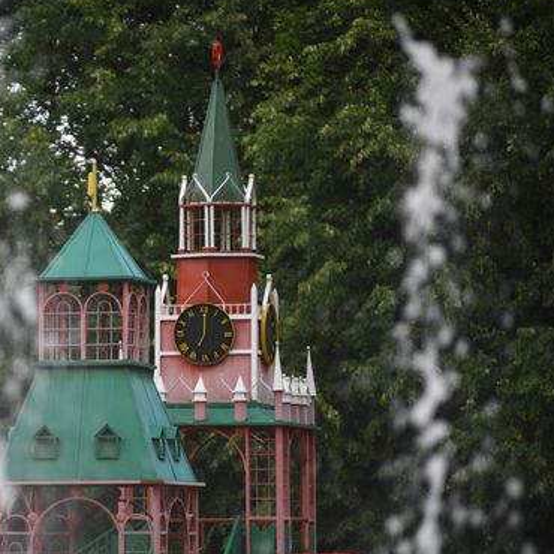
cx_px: 55
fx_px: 5812
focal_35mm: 321
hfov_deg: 5.4
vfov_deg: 5.5
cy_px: 331
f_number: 2.8
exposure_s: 1/125
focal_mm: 200
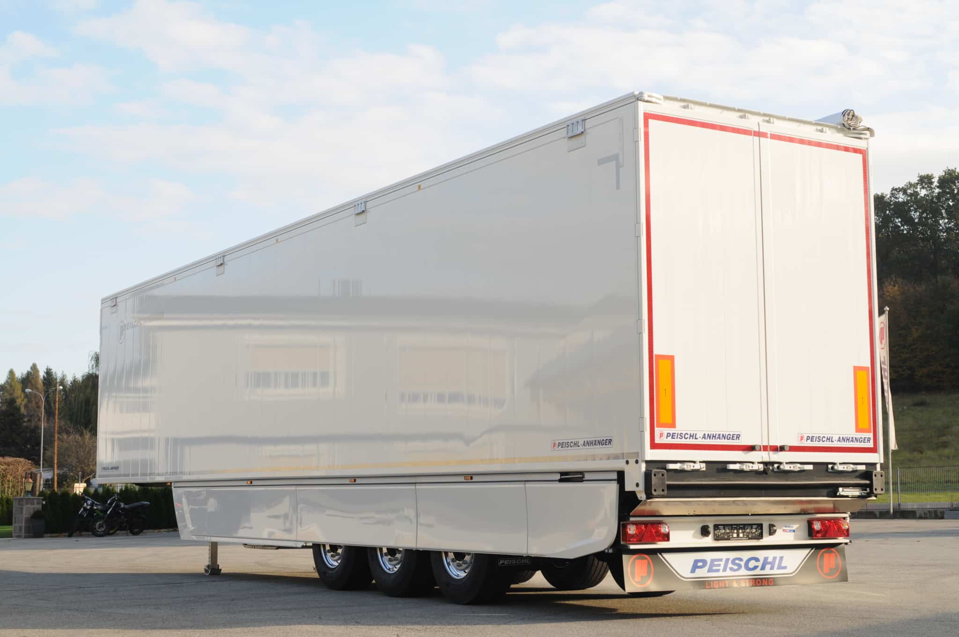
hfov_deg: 37.9
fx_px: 1397
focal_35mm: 52
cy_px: 318
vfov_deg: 25.7
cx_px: 480
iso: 200
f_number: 6.3
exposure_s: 1/250
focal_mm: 35
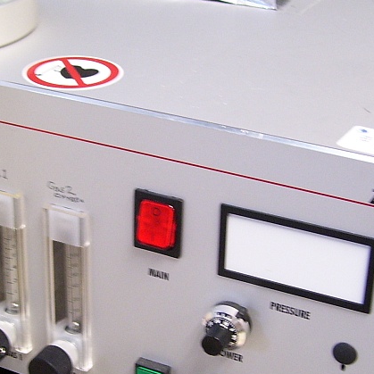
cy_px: 214
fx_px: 978
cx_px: 113
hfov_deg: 21.5
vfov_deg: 21.6
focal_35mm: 80
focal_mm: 6
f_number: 2.7
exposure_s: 1/10
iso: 160
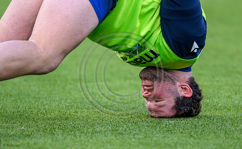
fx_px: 5244
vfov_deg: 1.6
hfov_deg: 2.6
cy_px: 112
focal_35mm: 798
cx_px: 144
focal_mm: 560
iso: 1600
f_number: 4
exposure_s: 1/1250
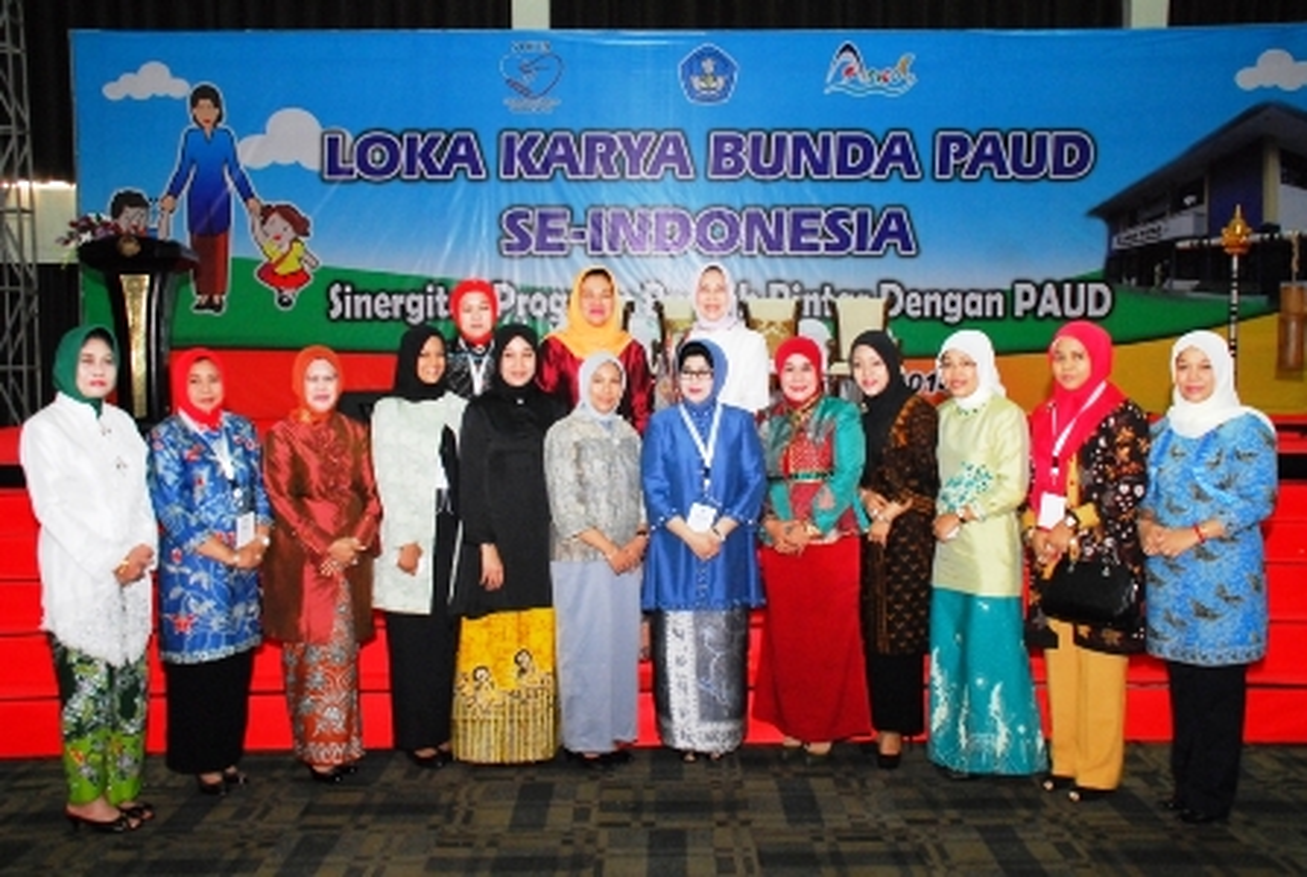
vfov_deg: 35.6
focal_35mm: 38
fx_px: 1364
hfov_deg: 51.2
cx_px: 654
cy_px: 438
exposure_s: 1/50
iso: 1250
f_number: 5.6
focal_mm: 25
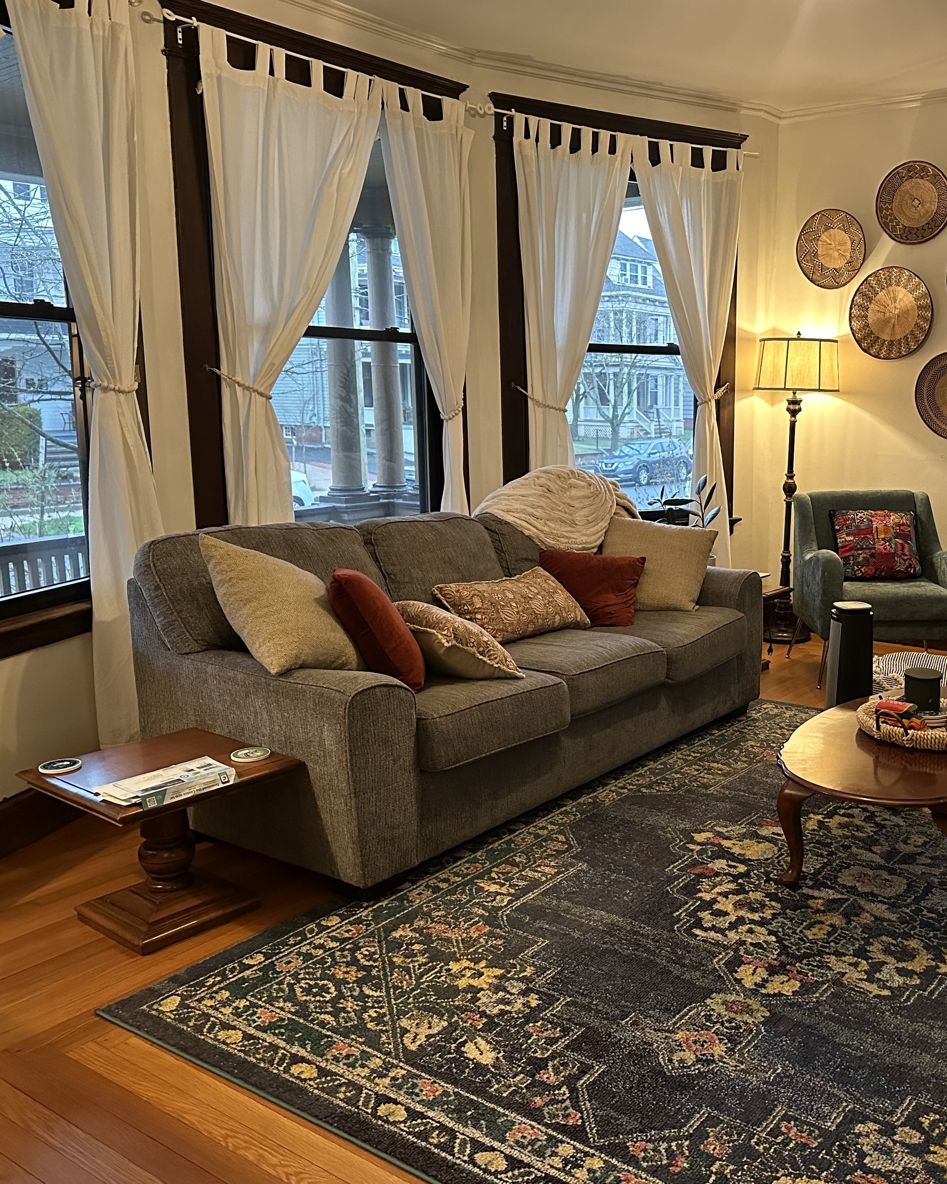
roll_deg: -0.1
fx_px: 1121
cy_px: 593
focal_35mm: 32
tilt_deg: -10.3
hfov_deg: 44.6
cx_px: 683
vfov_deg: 55.7
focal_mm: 6.86
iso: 640
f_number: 1.78
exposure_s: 1/60
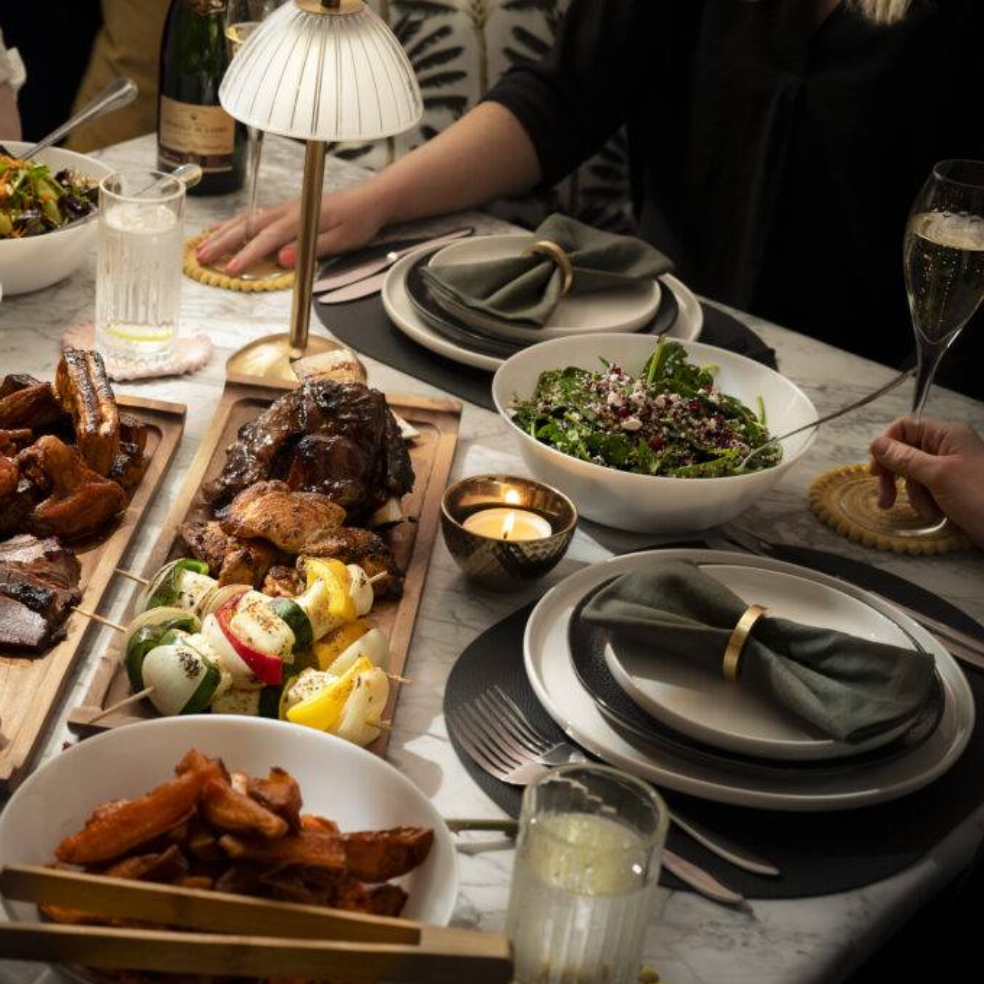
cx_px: 245
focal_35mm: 64
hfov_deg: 26.5
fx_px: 2058
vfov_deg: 26.9
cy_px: 493
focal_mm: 50
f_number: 5.6
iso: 800
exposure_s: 1/60
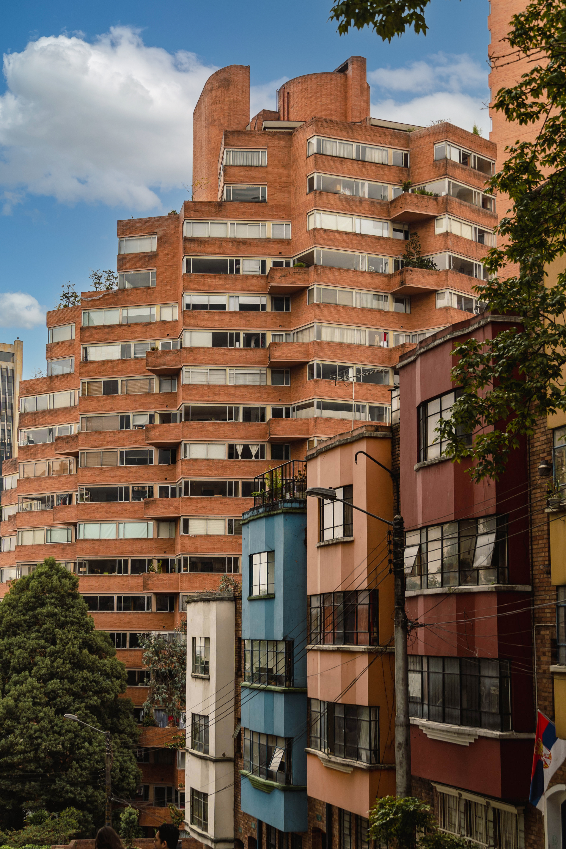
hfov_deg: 26.0
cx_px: 283
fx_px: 1226
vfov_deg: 38.2
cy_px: 424
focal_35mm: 52
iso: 100
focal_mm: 35
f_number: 4.5
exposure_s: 1/320
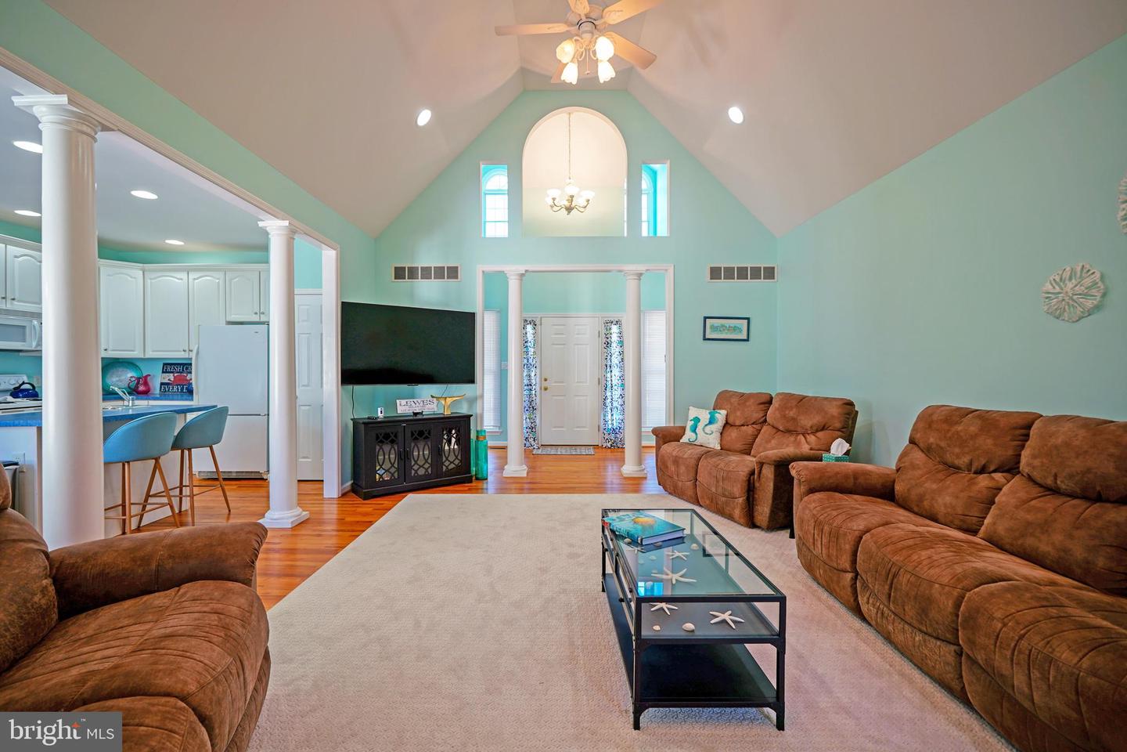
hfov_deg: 100.4
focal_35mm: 15
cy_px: 376
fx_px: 470
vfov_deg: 77.3
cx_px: 564
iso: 100
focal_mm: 10
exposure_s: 1/40
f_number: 3.2
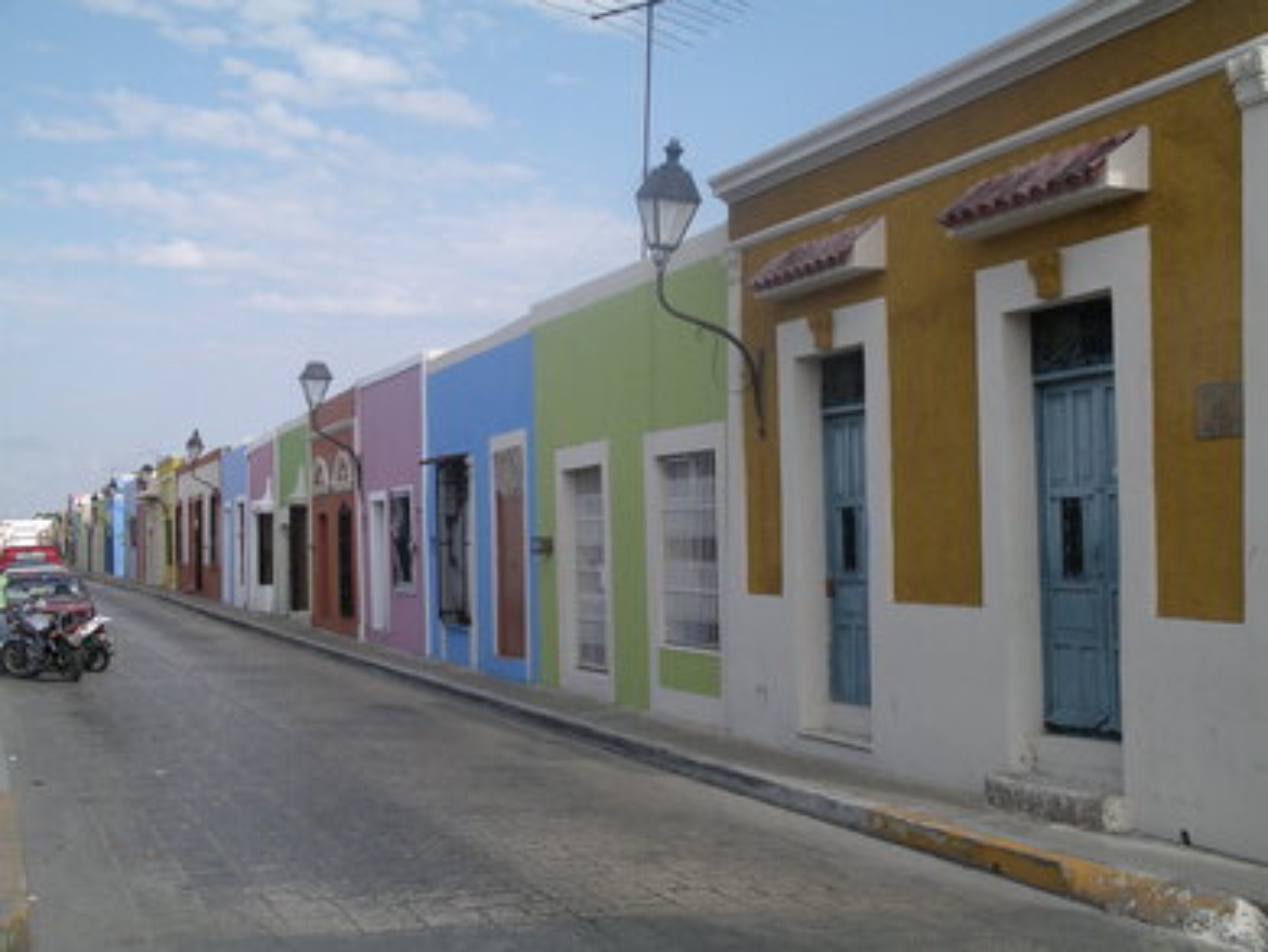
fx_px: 1906
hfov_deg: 36.8
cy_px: 476
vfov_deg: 28.1
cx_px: 634
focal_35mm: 52
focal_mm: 10.9
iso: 80
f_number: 6
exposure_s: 1/320
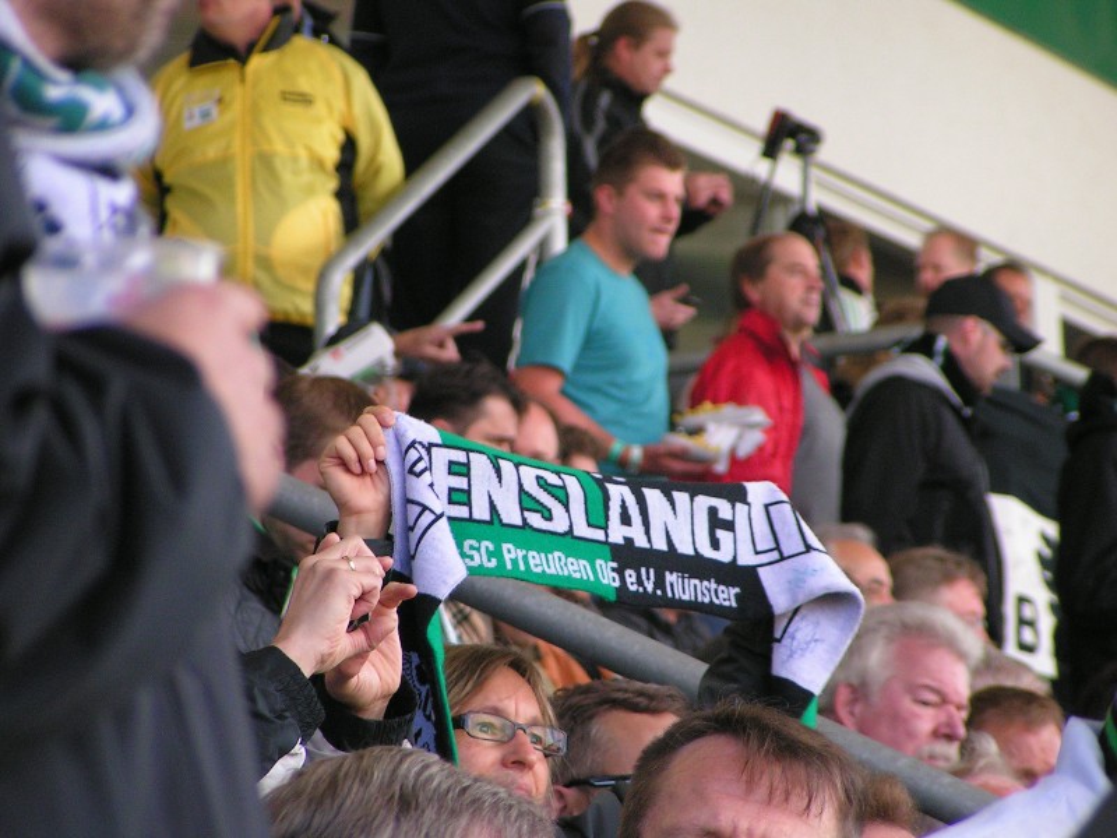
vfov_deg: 5.5
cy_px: 419
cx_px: 558
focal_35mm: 271
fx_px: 8745
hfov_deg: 7.3
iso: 125
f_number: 3.5
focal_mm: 41.4
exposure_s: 1/320
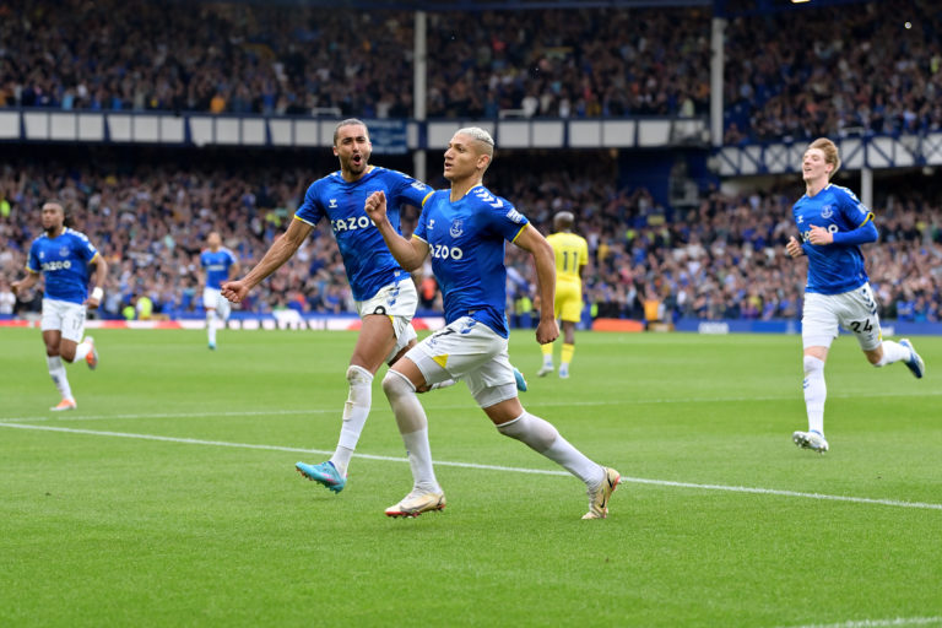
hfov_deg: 20.0
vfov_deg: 13.4
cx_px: 471
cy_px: 314
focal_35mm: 102
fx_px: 2669
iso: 800
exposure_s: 1/1250
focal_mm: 102
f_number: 3.2
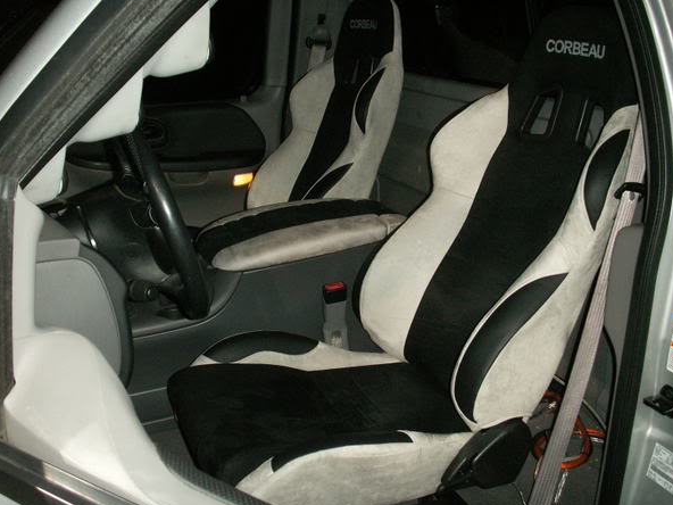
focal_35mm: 40
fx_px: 778
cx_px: 325
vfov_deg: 35.9
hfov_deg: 46.8
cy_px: 237
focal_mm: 7.7
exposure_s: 1/40
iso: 100
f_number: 3.5
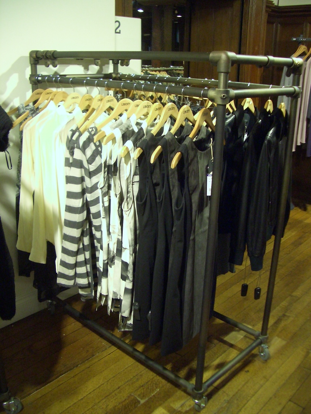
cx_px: 156
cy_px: 207
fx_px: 419
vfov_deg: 52.6
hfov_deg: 40.7
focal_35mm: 35
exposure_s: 1/30
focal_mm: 5.8
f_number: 2.6
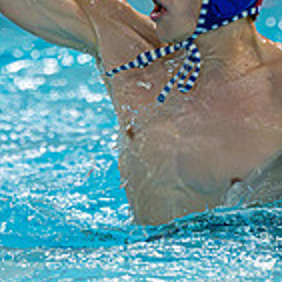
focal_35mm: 936
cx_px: 148
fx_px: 8627
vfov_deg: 1.9
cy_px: -84
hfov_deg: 1.9
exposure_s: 1/1000
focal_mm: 210
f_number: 4
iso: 10000
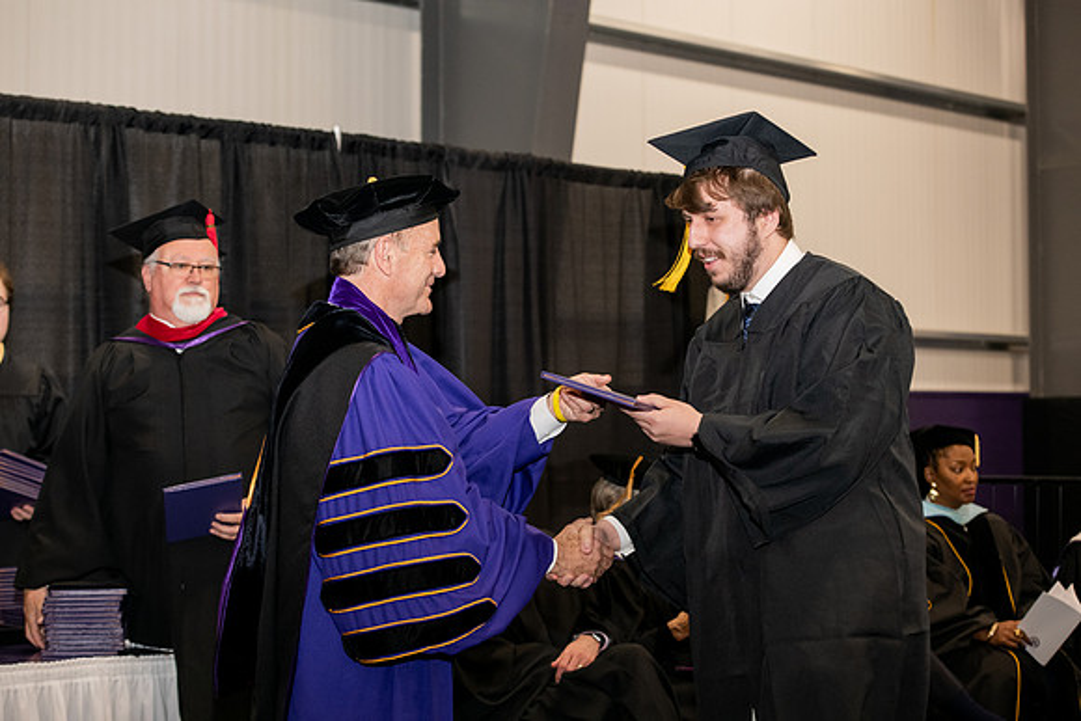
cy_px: 360
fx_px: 2102
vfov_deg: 19.5
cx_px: 540
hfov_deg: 28.8
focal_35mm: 70
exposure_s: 1/200
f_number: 5
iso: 2000
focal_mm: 70
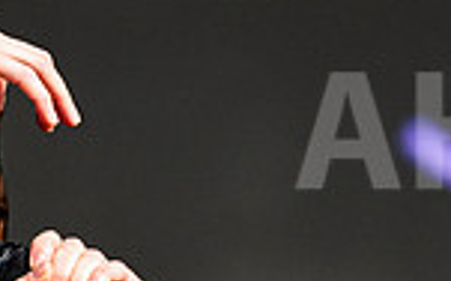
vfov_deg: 1.3
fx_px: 12265
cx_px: 1
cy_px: 397
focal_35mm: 999
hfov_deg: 2.1
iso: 250
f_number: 4.5
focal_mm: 200
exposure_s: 1/4000
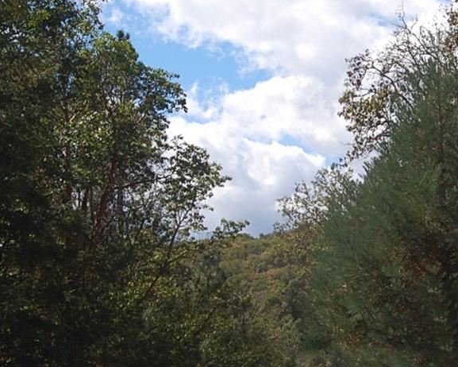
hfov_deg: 19.9
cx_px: 380
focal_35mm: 95
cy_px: 143
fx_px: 1288
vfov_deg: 16.2
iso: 200
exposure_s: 1/250
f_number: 10
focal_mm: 26
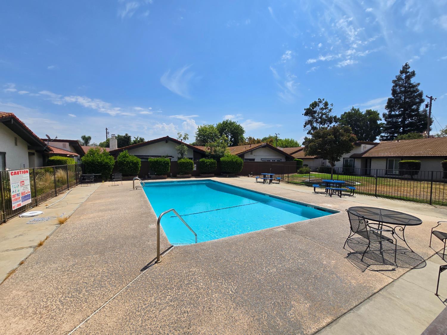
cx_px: 224
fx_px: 168
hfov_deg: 106.2
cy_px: 168
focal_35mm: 13
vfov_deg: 89.9
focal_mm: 2.2
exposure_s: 1/4010
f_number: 2.2
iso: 50
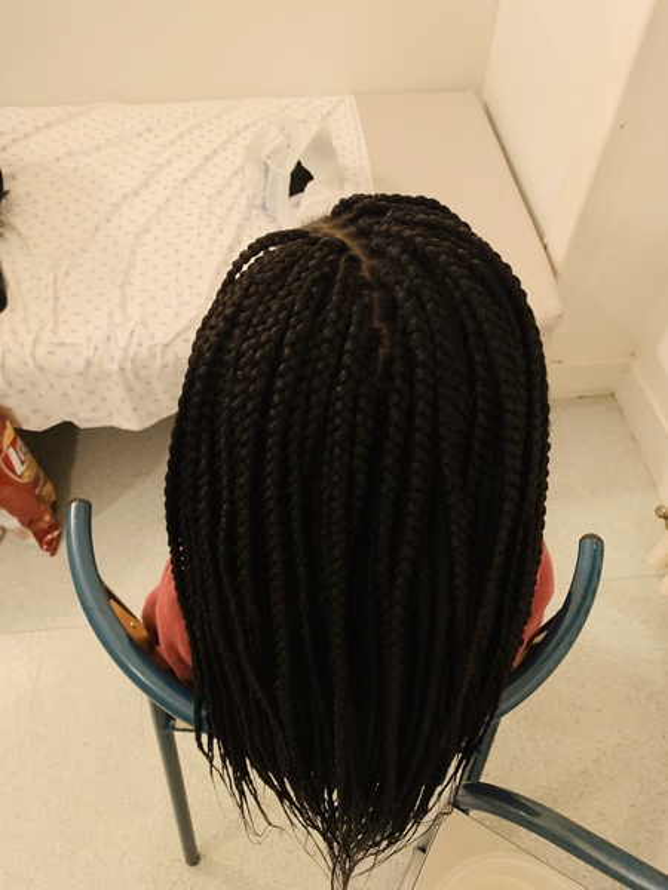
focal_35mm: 26
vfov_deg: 67.3
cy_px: 445
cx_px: 334
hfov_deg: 53.1
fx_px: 669
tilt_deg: -53.1
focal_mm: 4.25
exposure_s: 1/25
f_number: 1.8
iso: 320
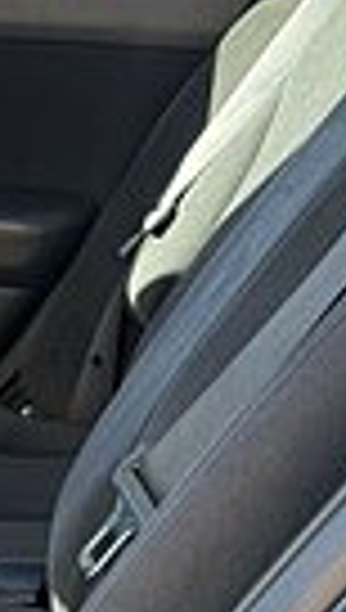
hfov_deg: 10.2
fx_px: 1704
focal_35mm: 105
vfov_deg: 20.3
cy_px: 358
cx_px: -449
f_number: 1.78
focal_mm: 6.76
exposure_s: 1/295
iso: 100
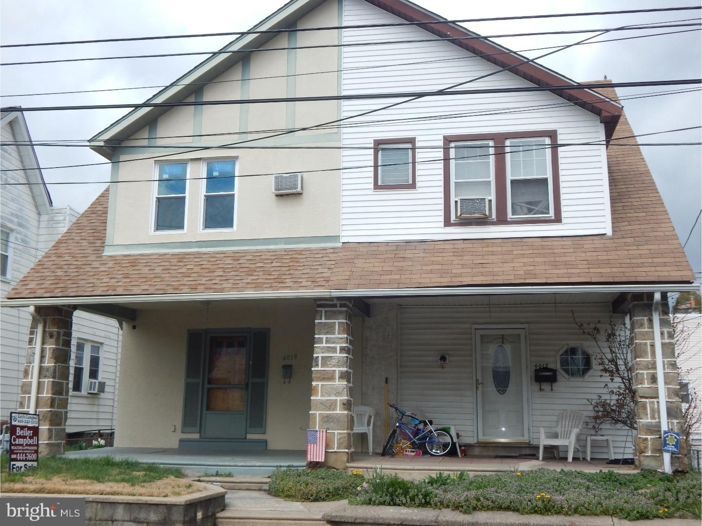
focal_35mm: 38
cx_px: 351
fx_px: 771
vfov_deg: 37.7
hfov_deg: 49.0
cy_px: 263
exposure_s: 1/1500
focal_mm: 6.8
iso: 125
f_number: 3.4
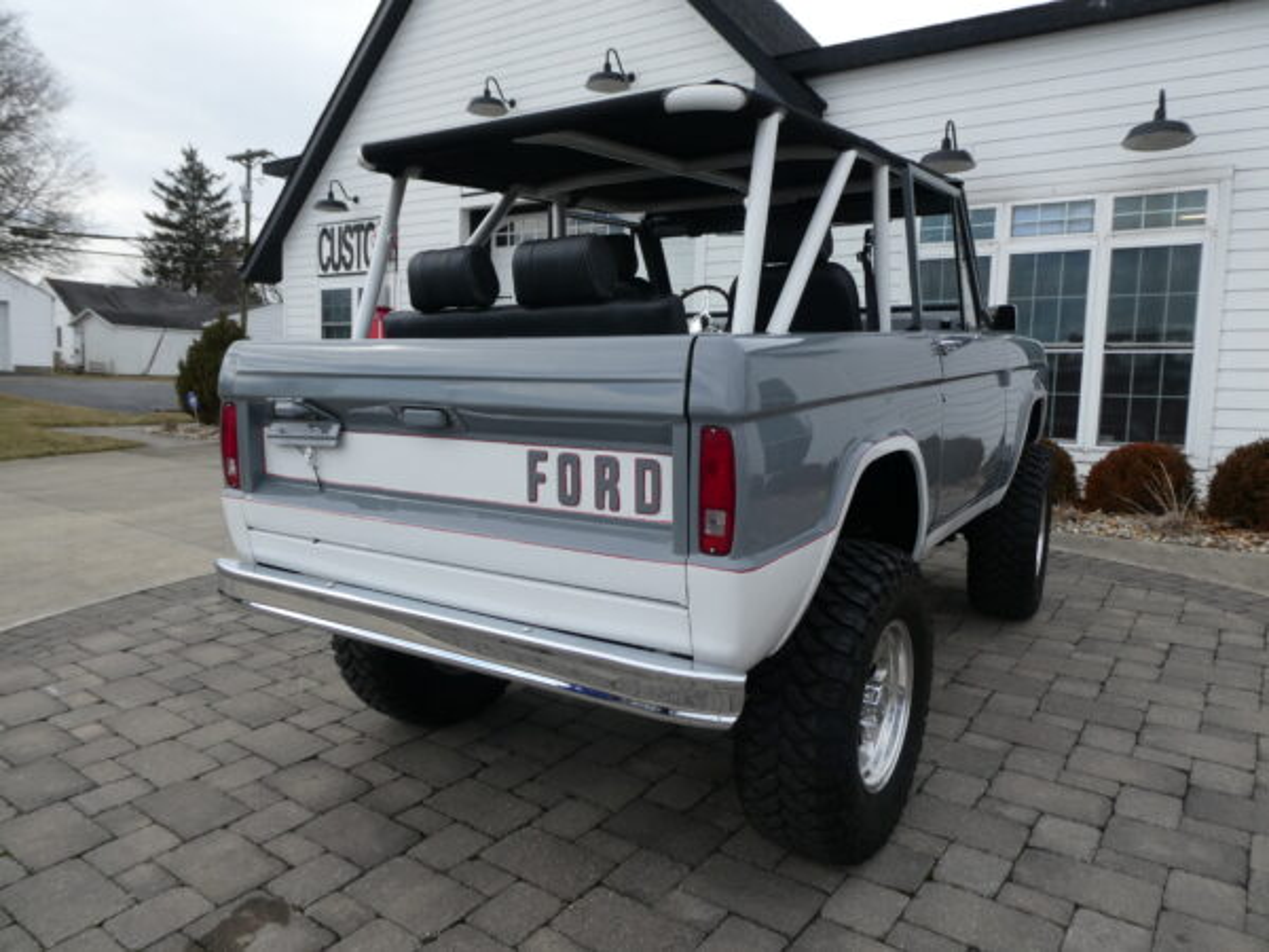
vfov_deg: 56.8
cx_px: 634
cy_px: 476
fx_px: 880
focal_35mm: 24
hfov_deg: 71.6
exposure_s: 1/500
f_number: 3.3
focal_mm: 4.3
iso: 80
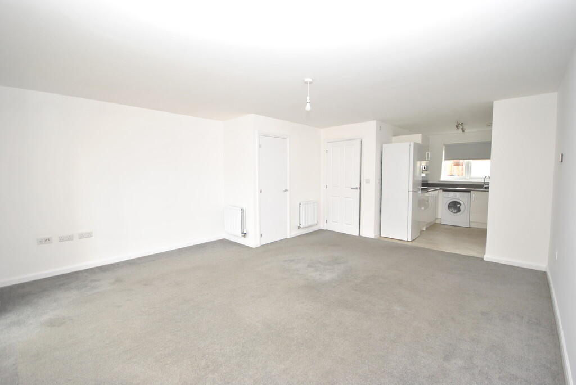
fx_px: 240
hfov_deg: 100.3
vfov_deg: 77.5
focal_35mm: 15
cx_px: 288
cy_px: 192
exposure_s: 1/60
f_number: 4
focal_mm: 10
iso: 200
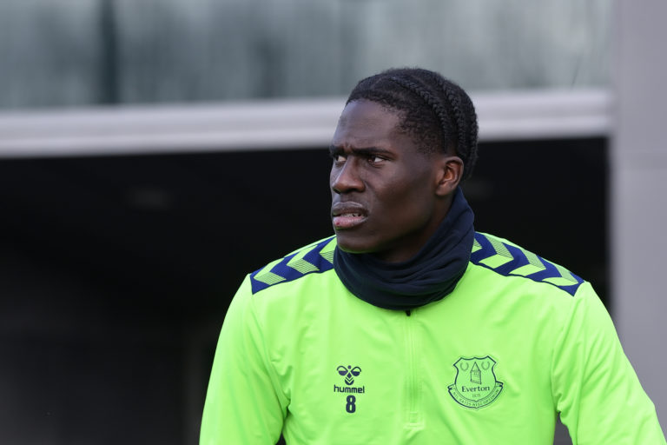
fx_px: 2408
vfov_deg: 10.5
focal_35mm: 130
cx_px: 334
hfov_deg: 15.8
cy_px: 222
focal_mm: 130
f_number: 3.2
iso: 500
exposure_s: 1/1250
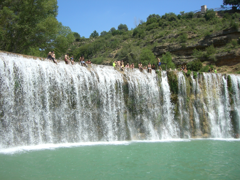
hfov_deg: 49.0
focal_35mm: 38
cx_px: 120
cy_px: 90
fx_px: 263
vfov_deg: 37.7
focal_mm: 6.2
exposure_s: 1/640
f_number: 4.3
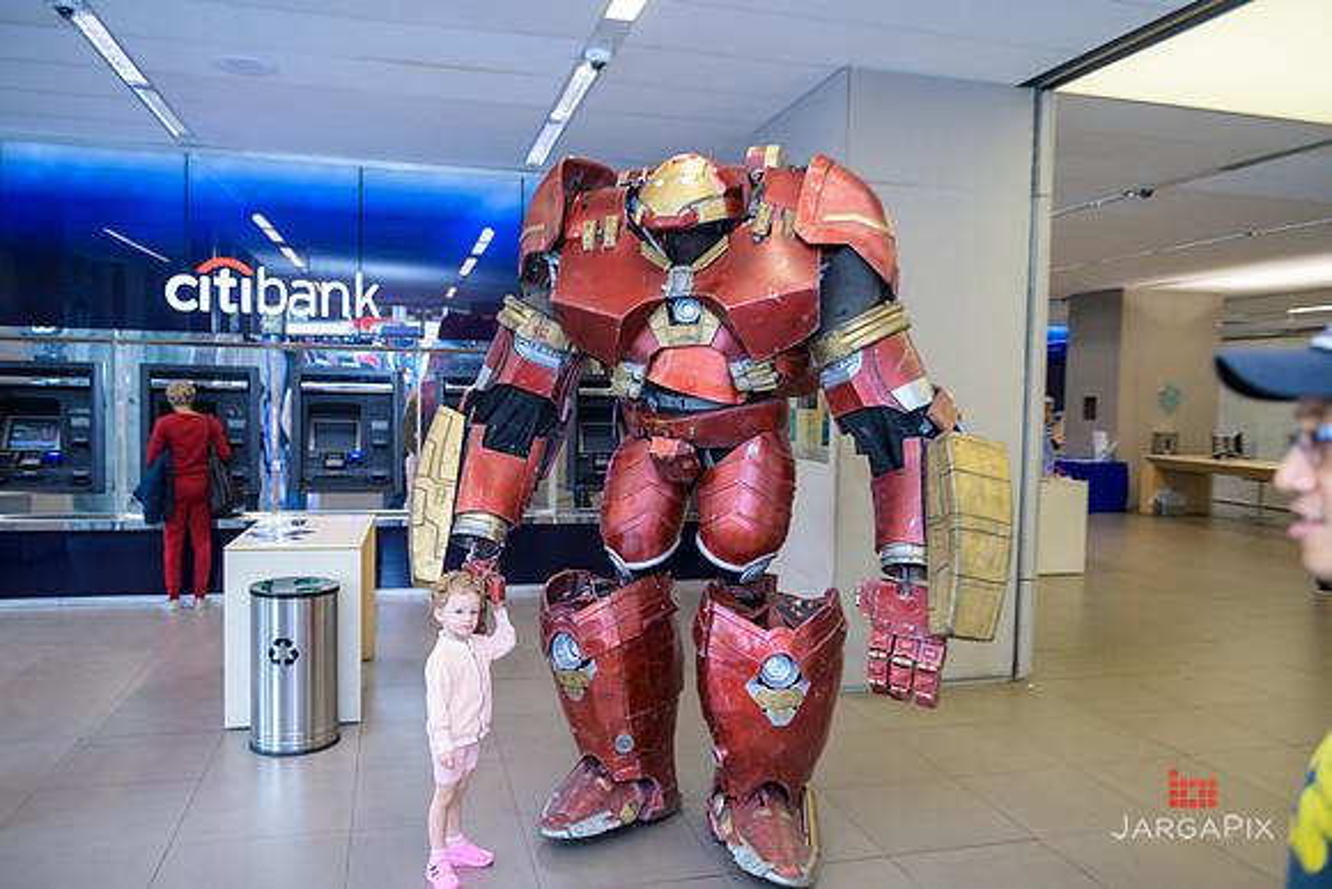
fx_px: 999
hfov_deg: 67.4
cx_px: 666
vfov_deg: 48.0
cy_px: 444
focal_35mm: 27
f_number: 3.2
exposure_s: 1/125
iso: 800
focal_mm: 27
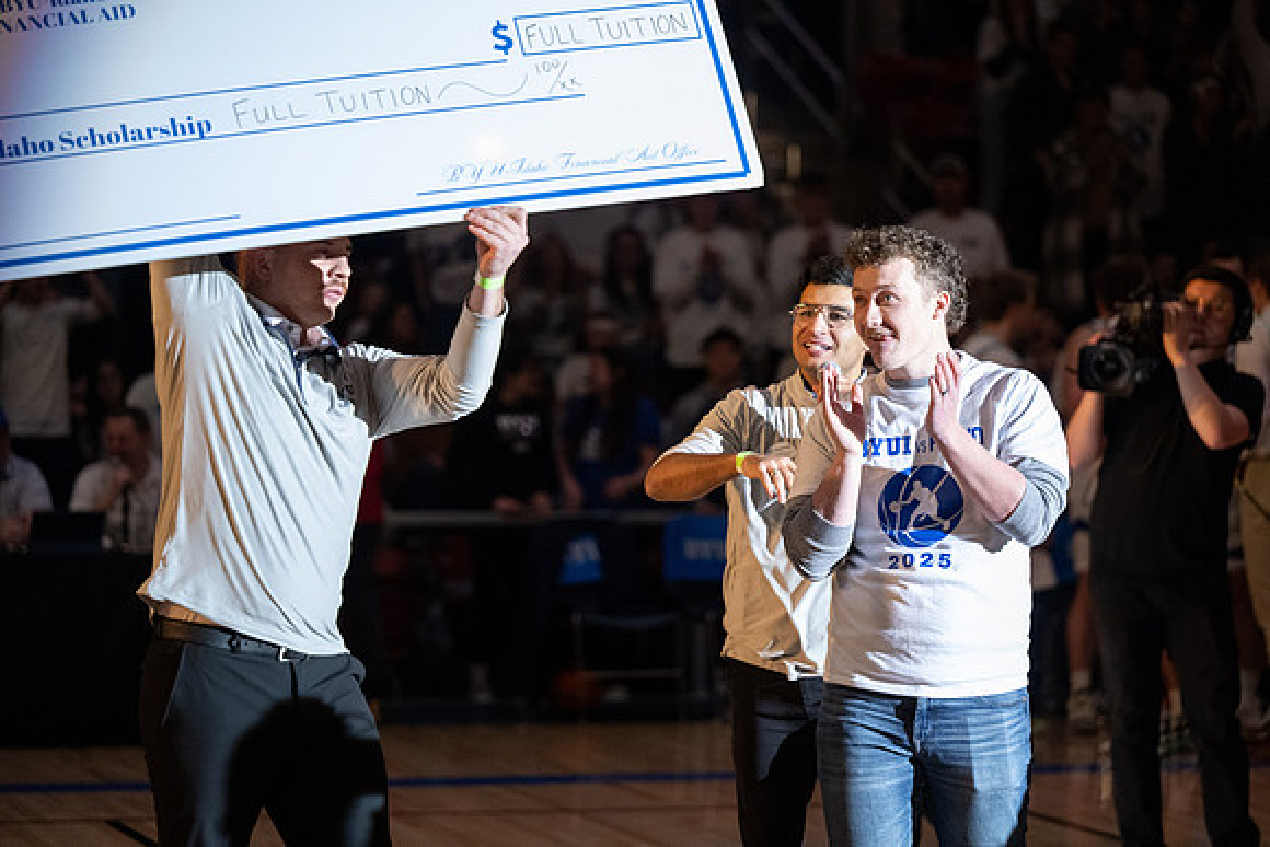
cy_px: 424
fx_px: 4234
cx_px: 635
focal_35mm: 120
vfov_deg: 11.4
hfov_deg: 17.1
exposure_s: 1/2500
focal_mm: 120
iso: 4000
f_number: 2.8
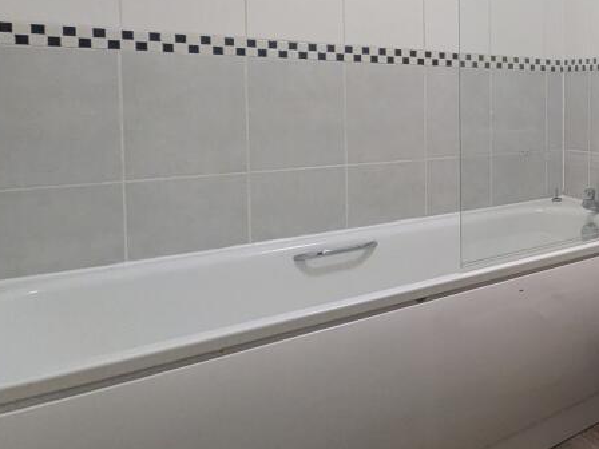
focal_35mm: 32
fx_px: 554
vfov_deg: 42.9
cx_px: 669
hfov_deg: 43.2
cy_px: 119
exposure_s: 1/100
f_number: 2.2
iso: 374
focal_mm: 1.85
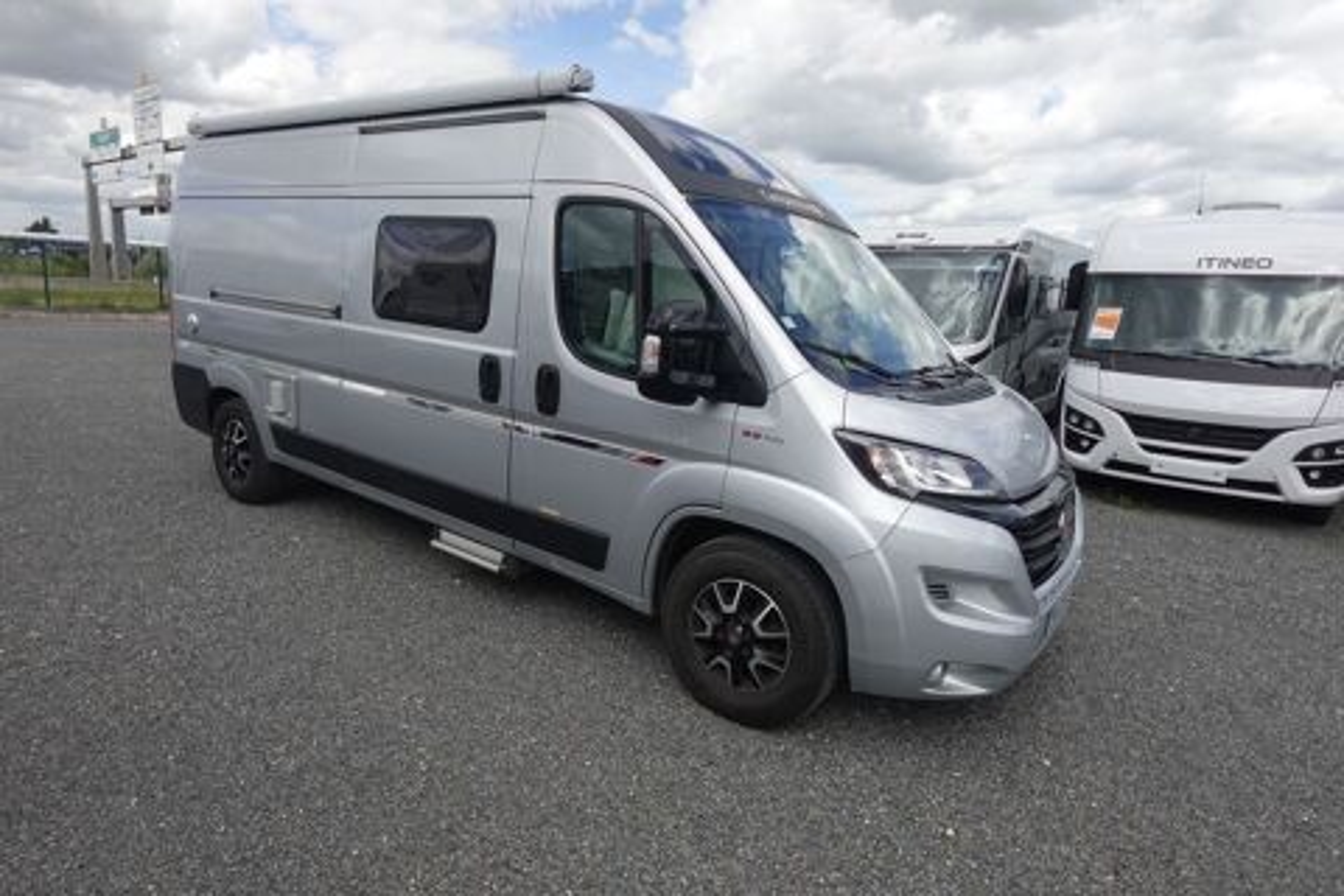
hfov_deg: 84.0
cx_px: 672
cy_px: 448
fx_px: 747
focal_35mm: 20
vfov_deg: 61.9
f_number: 2
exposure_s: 1/2500
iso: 125
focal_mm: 7.6
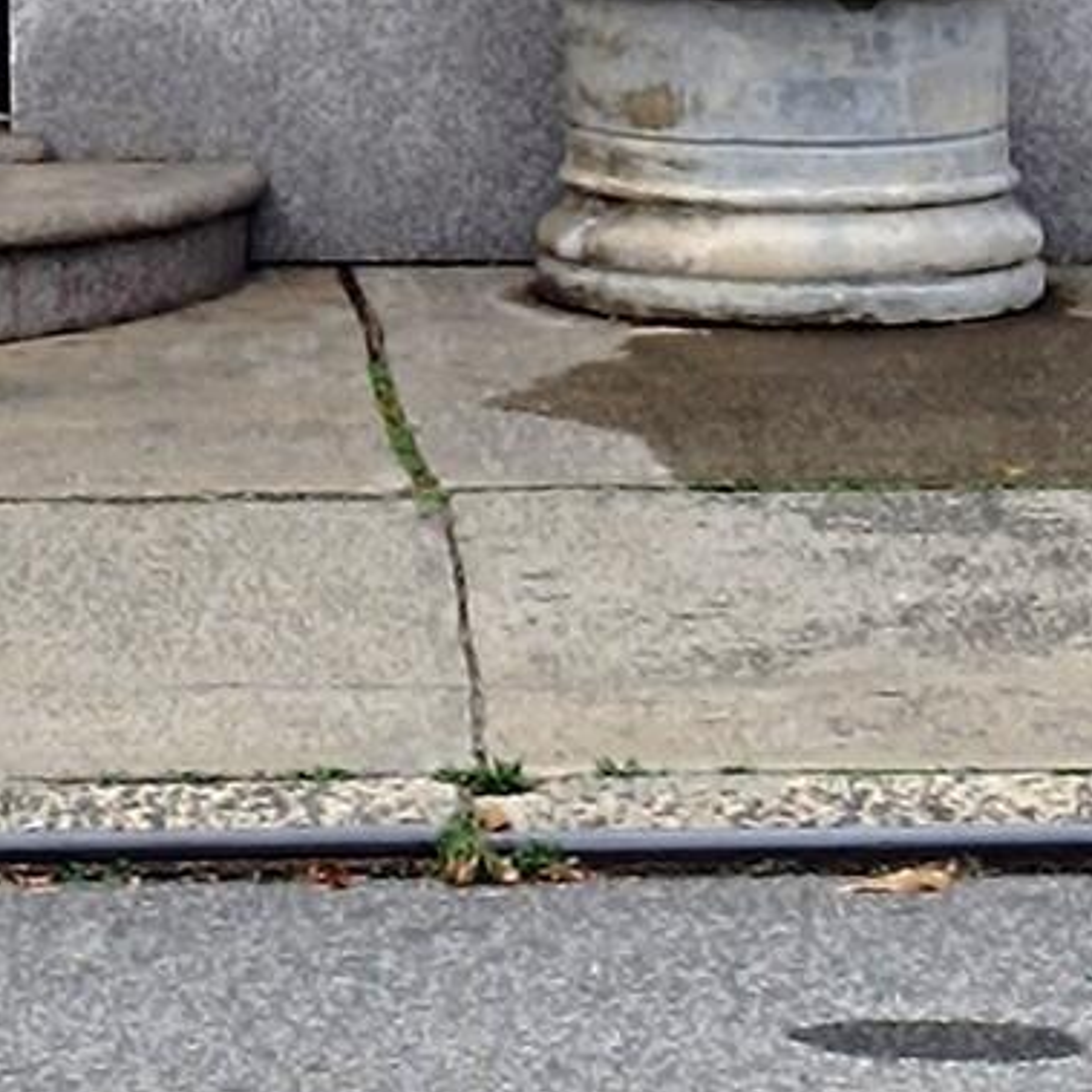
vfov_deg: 14.0
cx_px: -470
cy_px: -821
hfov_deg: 14.6
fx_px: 3997
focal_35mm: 112
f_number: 1.65
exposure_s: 1/142
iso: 50
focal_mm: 6.14
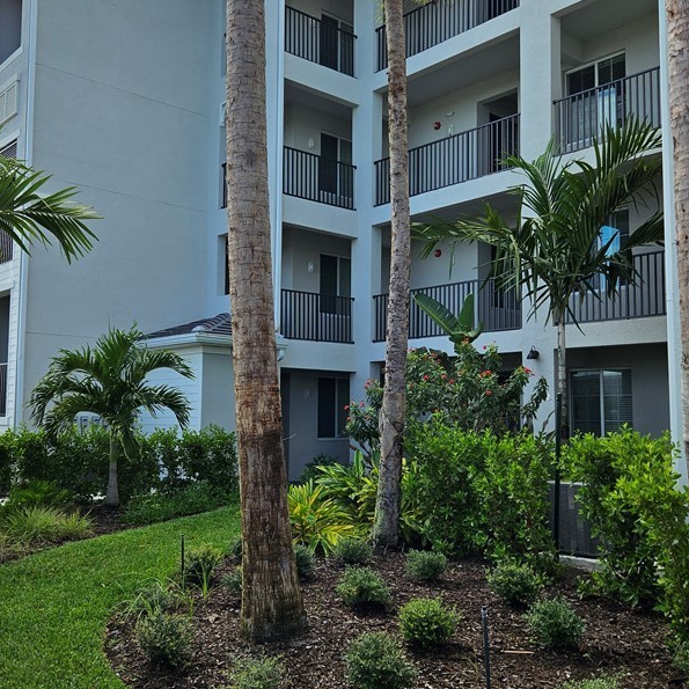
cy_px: 346
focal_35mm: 35
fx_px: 788
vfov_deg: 47.2
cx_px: 310
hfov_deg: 47.2
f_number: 1.8
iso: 25
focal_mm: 5.4
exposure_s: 1/1182
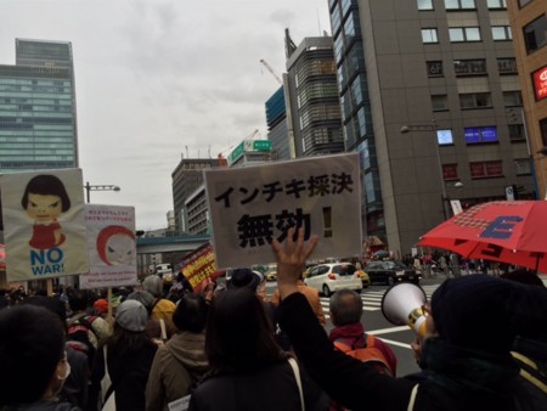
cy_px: 206
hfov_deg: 61.6
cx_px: 274
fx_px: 459
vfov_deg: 48.3
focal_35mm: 29
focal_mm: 4.15
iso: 32
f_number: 2.2
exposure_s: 1/205
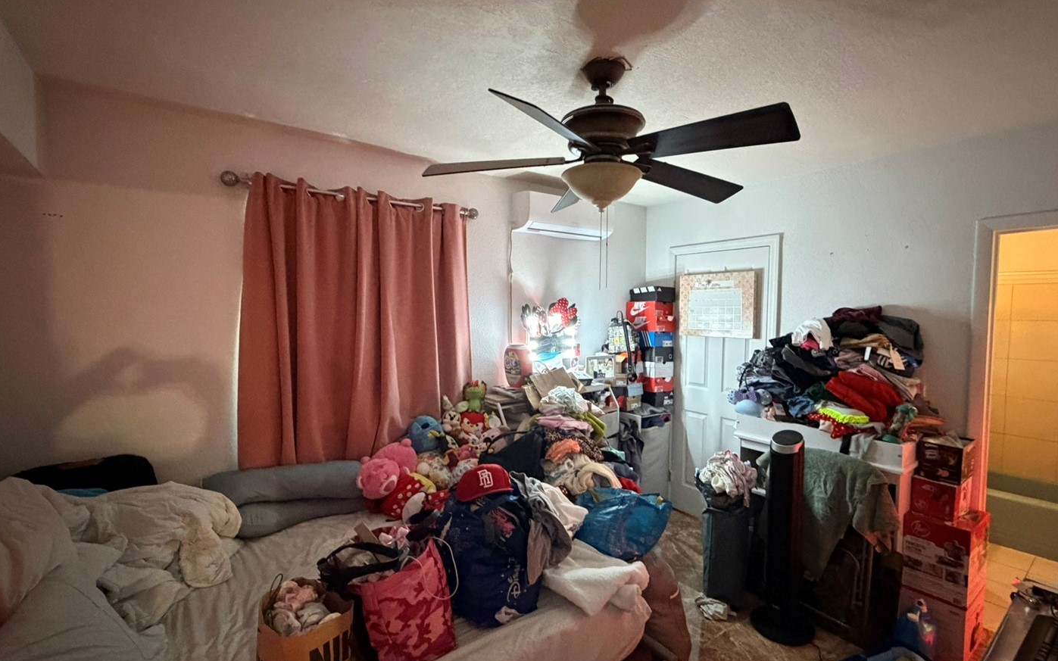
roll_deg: +1.0
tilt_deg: -2.5
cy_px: 338
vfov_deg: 68.0
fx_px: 490
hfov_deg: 94.3
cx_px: 550
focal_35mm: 17
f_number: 2.2
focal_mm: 2.22
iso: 1000
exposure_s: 1/40
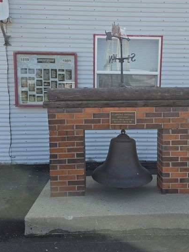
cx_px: 115
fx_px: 247
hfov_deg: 41.6
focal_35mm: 34
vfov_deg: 53.9
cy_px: 115
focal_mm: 5.4
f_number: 1.8
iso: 25
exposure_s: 1/1024
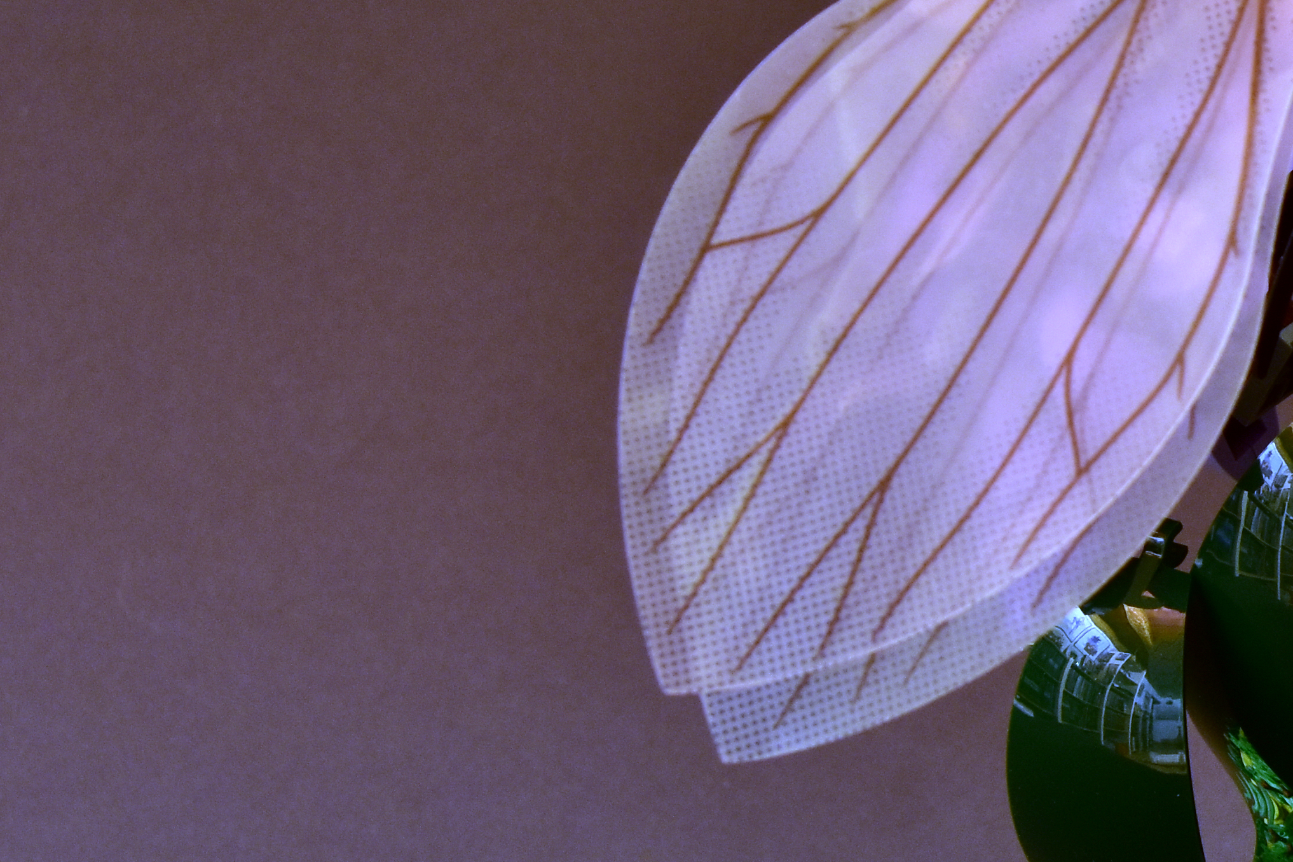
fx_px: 6357
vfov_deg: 7.8
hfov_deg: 11.4
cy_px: 320
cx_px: 1475
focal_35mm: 177
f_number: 6.3
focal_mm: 40
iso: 500
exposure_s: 3
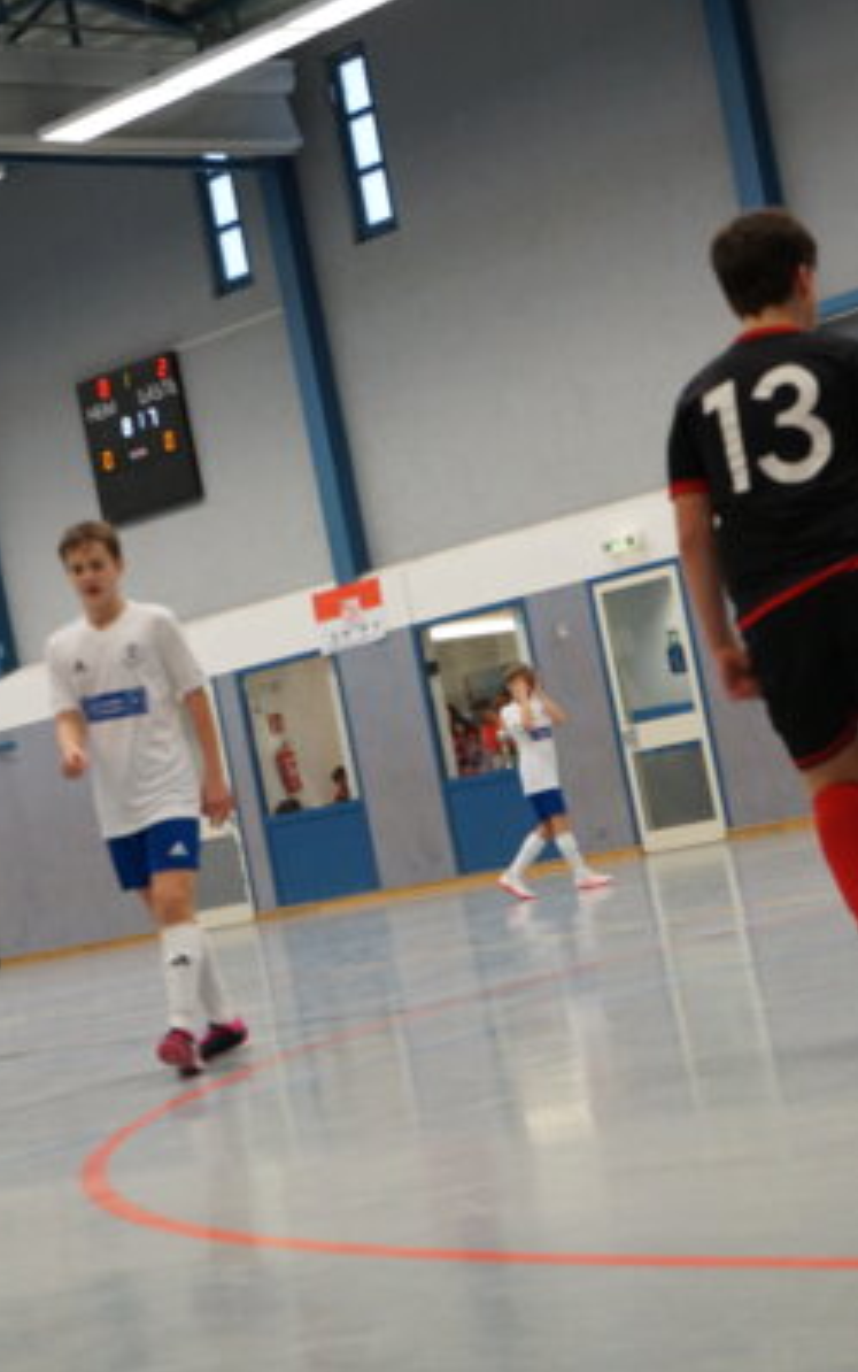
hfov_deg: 15.5
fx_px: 3160
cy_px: 686
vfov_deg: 24.5
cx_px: 403
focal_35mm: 85
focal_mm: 55
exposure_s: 1/100
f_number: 7.1
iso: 2000
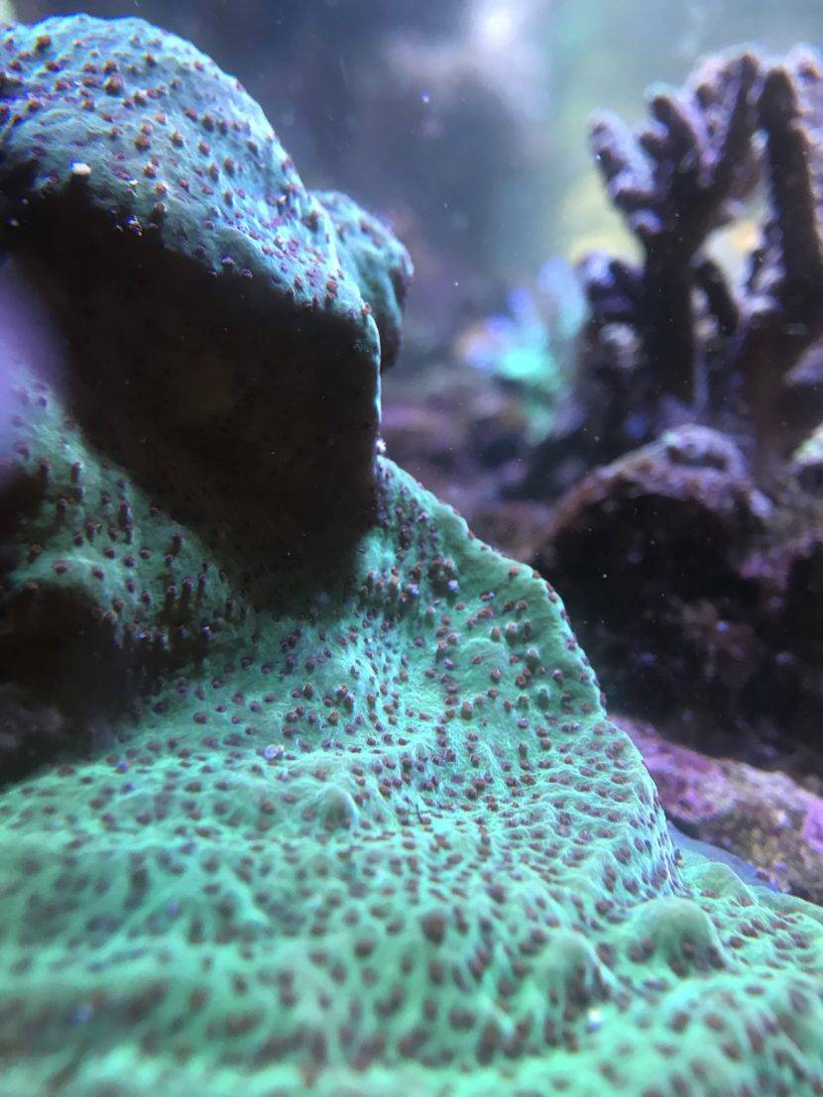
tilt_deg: -4.6
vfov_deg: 63.4
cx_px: 412
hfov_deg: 49.7
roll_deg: +0.4
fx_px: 888
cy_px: 548
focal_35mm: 28
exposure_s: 1/17
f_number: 1.8
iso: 40
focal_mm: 3.99
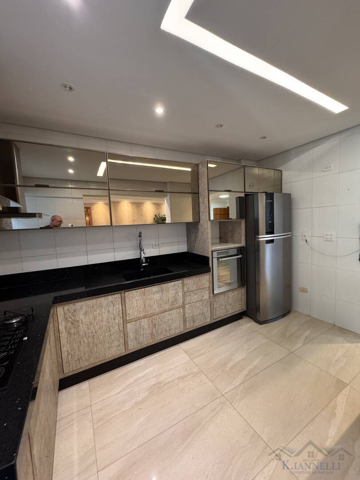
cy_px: 240
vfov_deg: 102.1
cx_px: 180
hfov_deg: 85.7
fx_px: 194
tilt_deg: -6.8
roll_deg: +2.5
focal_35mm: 14
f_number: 2.2
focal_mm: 2.22
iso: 800
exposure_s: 1/60
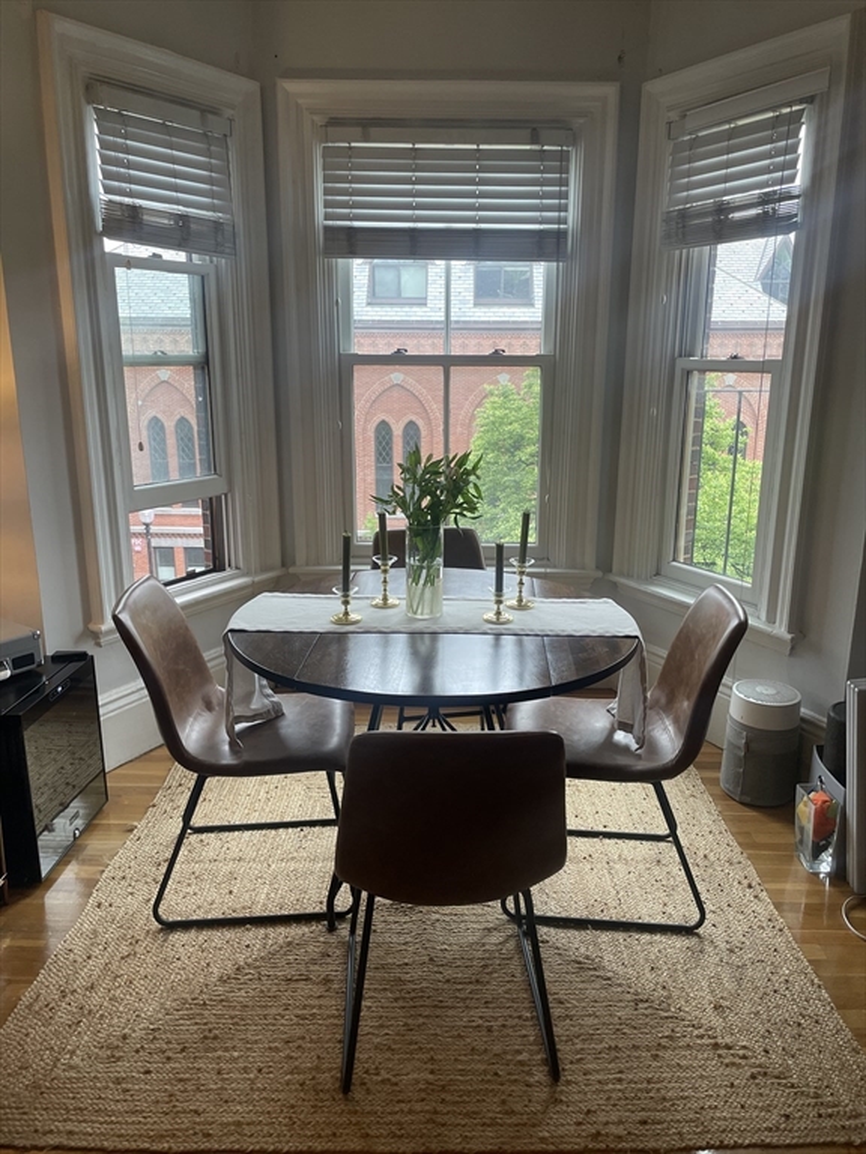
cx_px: 433
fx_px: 867
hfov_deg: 53.1
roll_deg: -0.5
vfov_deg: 67.3
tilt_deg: -13.5
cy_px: 577
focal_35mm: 26
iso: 80
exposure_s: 1/120
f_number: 1.6
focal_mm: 4.2
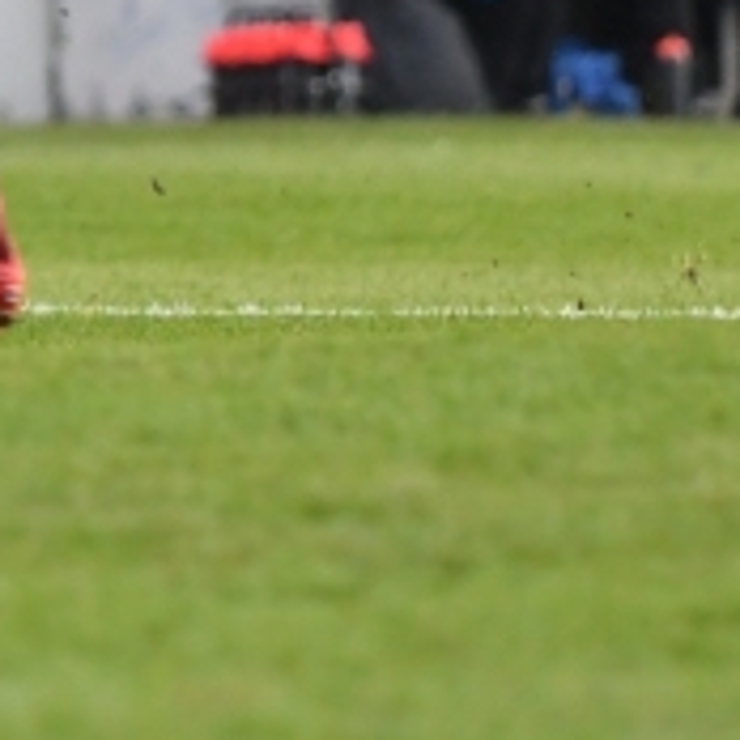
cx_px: -761
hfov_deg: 1.5
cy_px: -215
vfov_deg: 1.5
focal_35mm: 1173
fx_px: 28370
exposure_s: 1/800
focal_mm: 150
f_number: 2.8
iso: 800
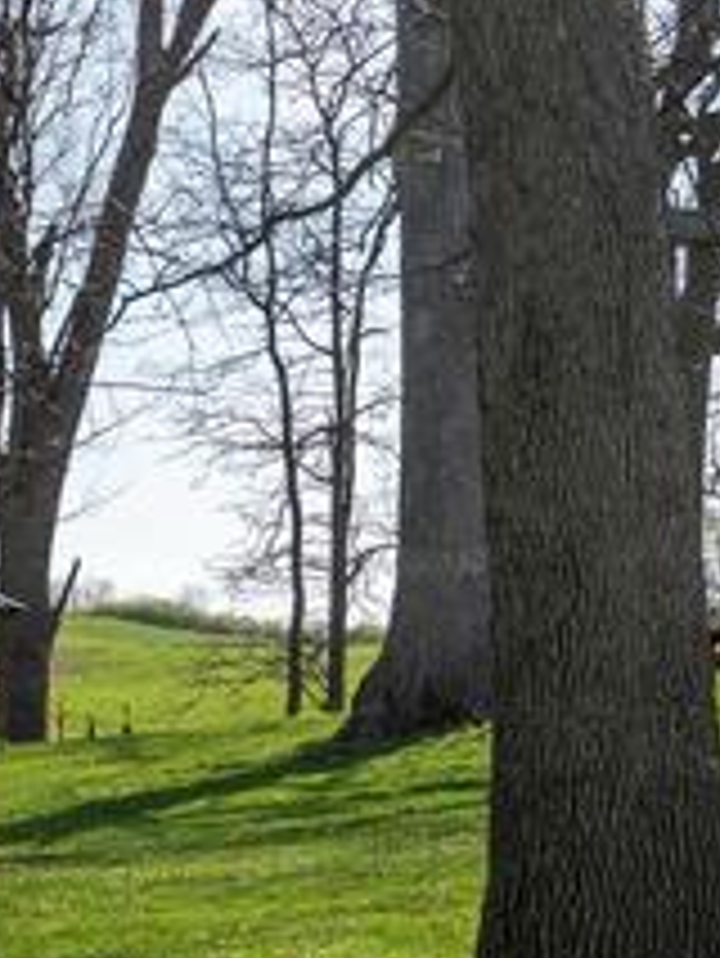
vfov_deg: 17.7
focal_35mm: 111
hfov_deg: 12.9
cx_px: -207
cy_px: 614
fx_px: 3075
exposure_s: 1/8000
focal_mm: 24
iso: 640
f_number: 5
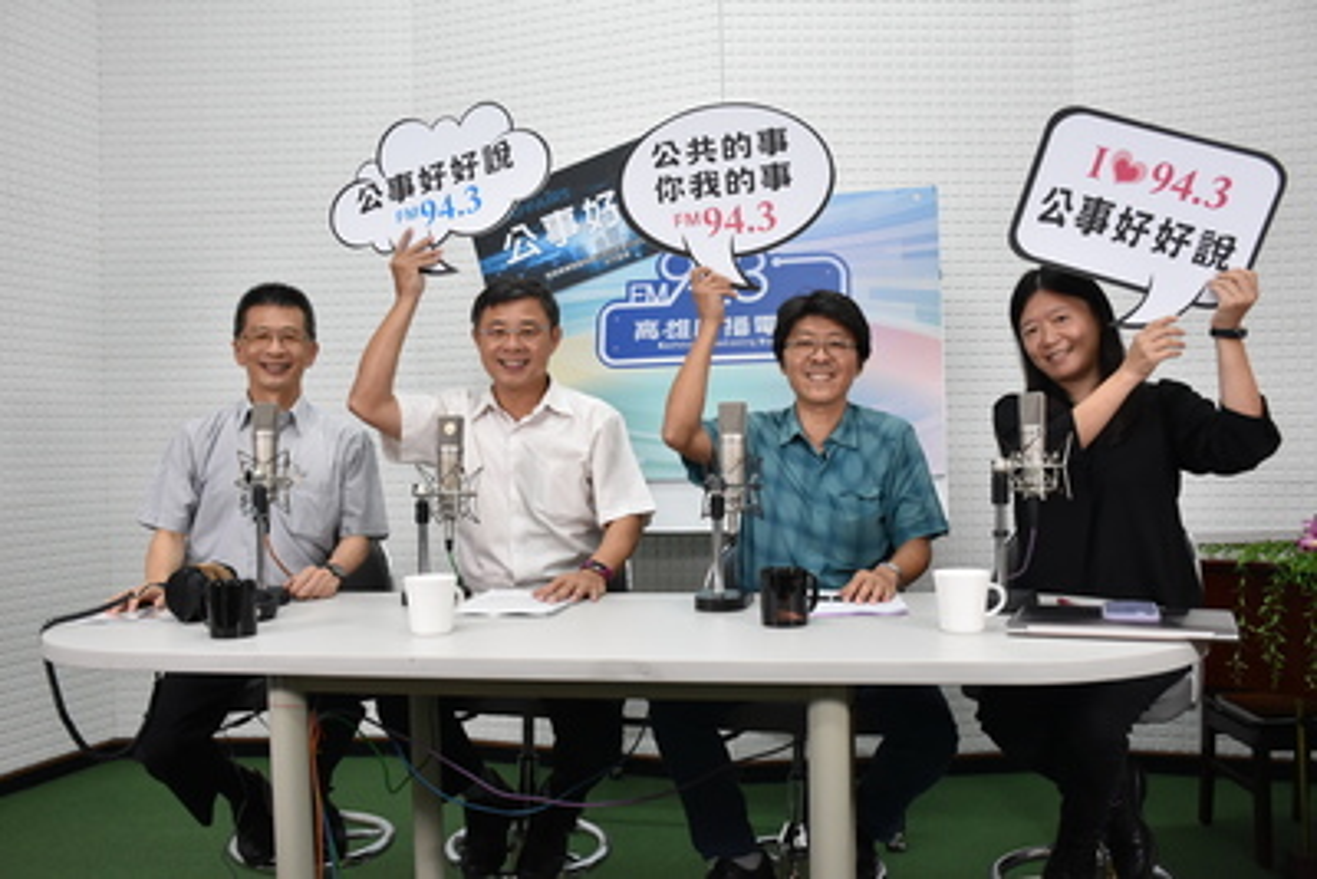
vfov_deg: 43.6
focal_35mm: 30
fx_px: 1098
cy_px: 440
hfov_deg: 61.9
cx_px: 658
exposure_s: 1/100
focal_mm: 20
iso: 1000
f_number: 5
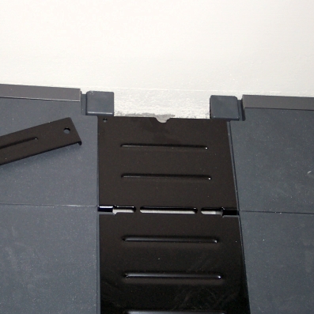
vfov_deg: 21.4
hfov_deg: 21.3
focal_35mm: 81
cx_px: 104
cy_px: 157
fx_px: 831
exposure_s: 1/45
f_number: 3.4
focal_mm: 13.3
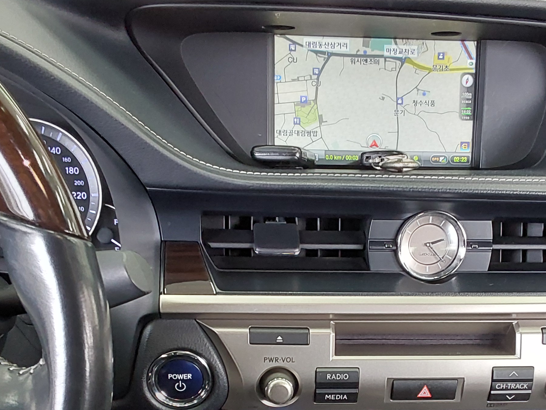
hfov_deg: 37.4
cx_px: 321
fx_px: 804
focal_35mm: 51
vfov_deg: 27.8
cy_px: 340
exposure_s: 1/60
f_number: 1.9
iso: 250
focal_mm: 2.91
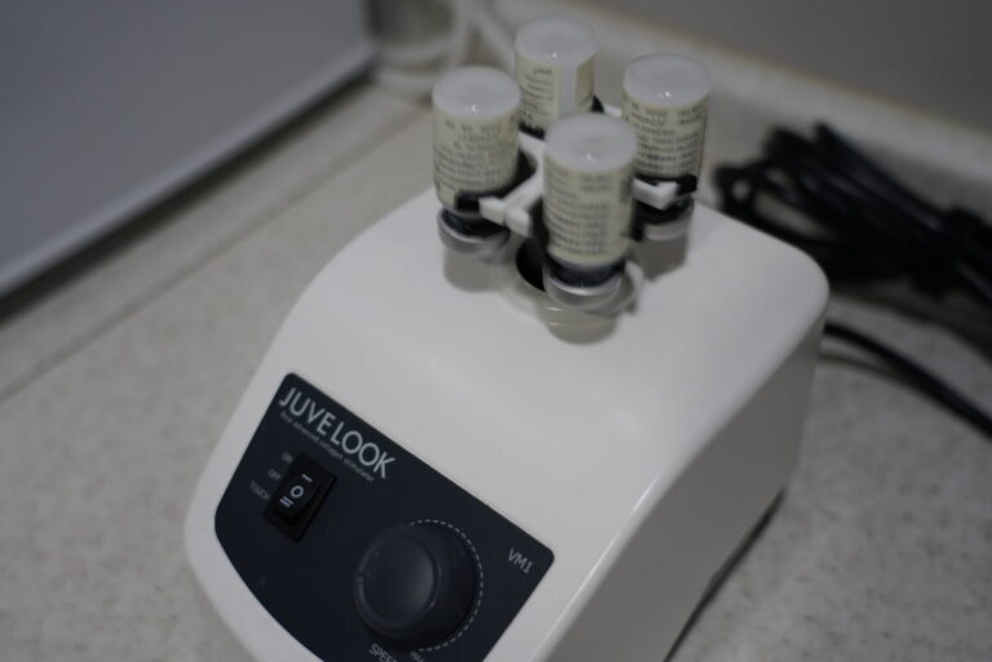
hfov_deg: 48.5
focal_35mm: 40
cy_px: 331
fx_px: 1102
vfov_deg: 33.4
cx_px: 496
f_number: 4
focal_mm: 40
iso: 250
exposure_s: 1/60
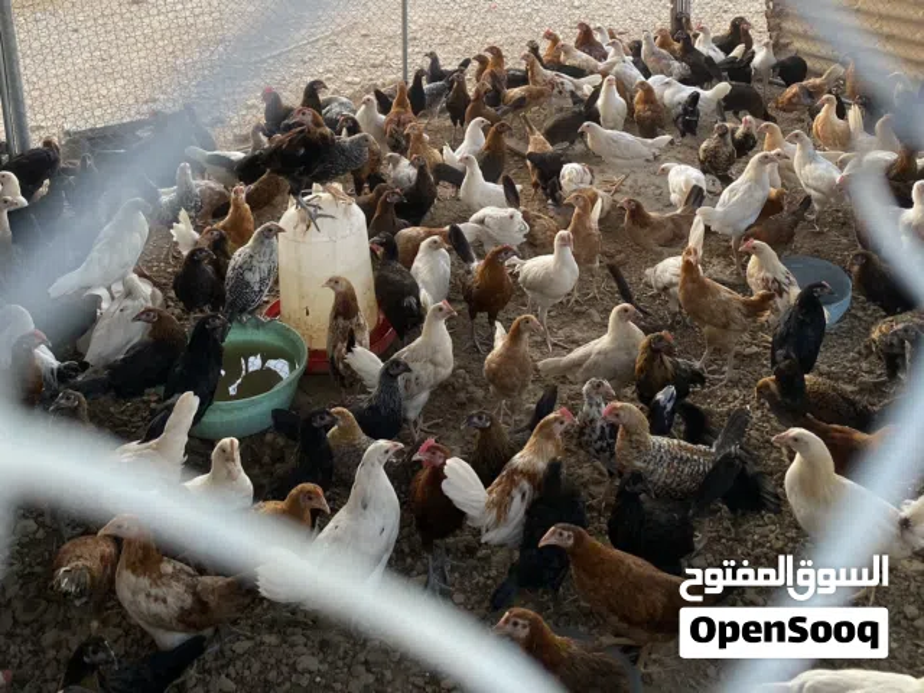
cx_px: 462
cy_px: 346
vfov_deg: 53.1
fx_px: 694
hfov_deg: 67.3
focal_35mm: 26
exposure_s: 1/122
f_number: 1.8
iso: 80
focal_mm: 4.25
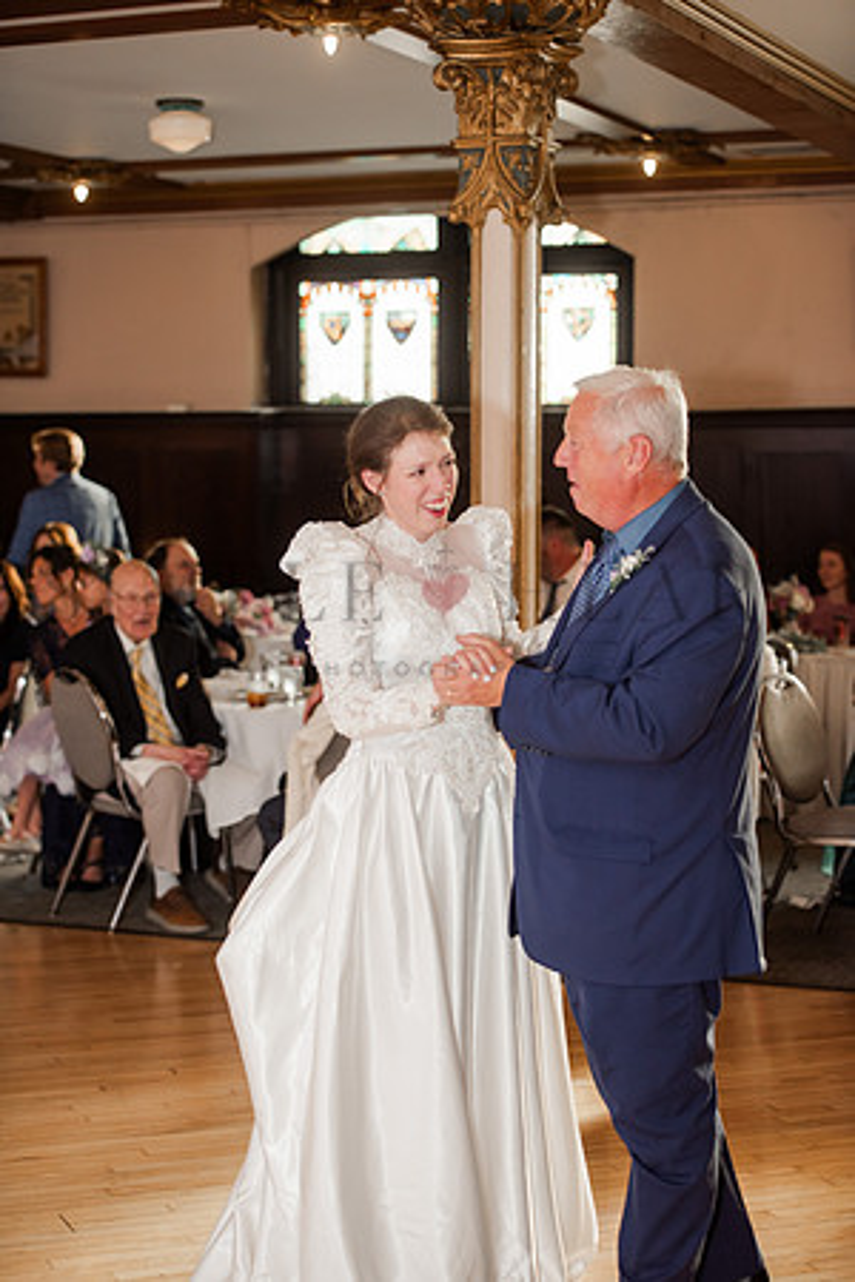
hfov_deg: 19.5
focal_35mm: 70
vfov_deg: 28.8
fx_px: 2494
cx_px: 428
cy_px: 641
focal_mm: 70
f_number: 2.8
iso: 500
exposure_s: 1/160
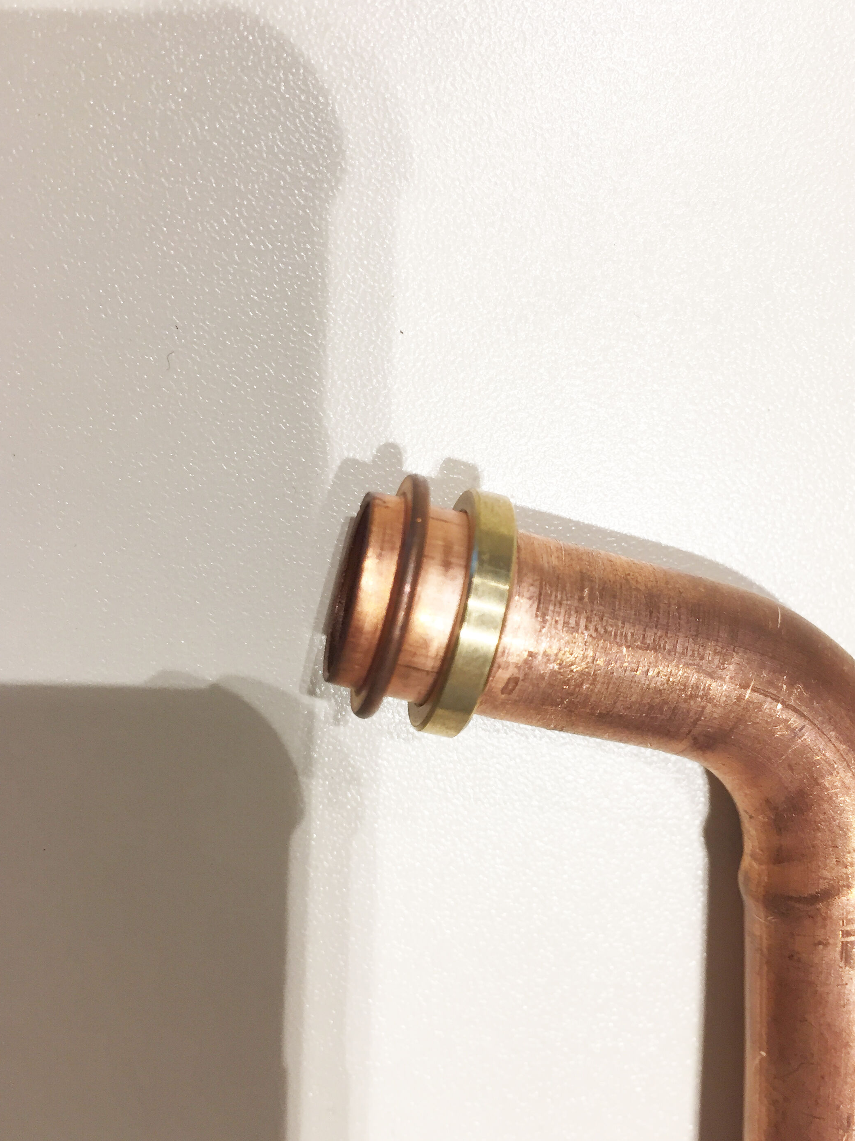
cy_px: 585
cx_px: 456
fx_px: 1120
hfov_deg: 41.8
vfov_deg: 54.0
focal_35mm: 34
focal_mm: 4.15
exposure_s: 1/33
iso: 32
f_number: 2.2
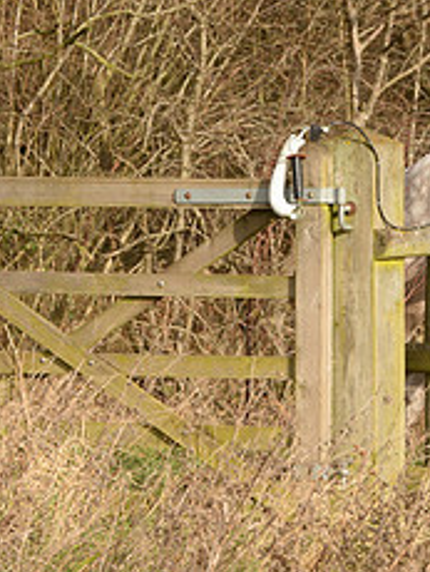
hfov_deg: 5.2
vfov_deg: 7.0
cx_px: 693
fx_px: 4646
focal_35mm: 281
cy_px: 209
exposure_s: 1/1250
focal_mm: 116
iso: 1000
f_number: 7.1
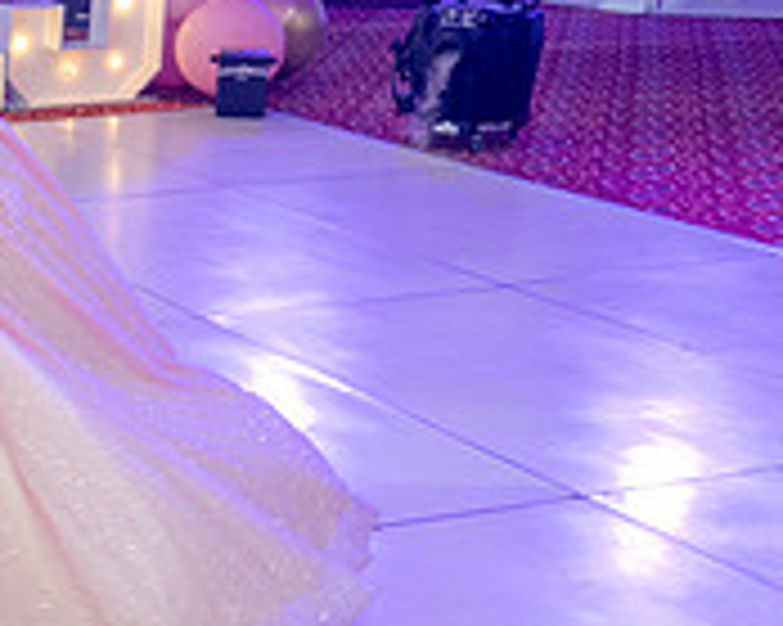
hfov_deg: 21.0
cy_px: 268
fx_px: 1737
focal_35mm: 75
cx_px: -432
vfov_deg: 20.4
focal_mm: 24
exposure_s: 1/100
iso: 400
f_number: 2.8
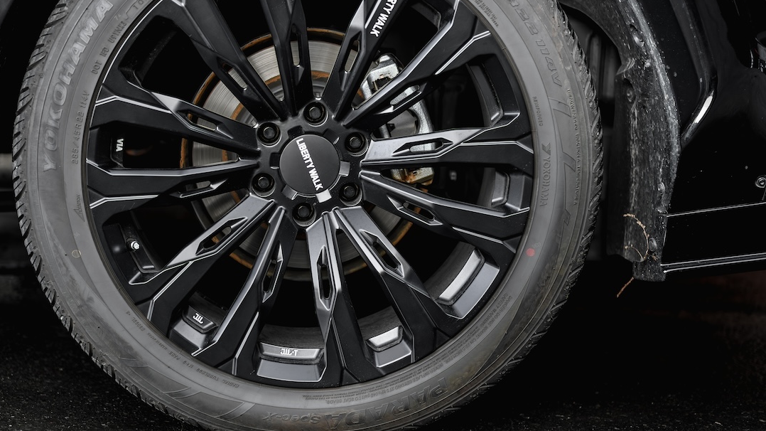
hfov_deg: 30.9
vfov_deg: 17.7
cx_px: 311
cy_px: 164
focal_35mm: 68
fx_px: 1381
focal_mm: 50
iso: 160
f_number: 1.8
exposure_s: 1/200
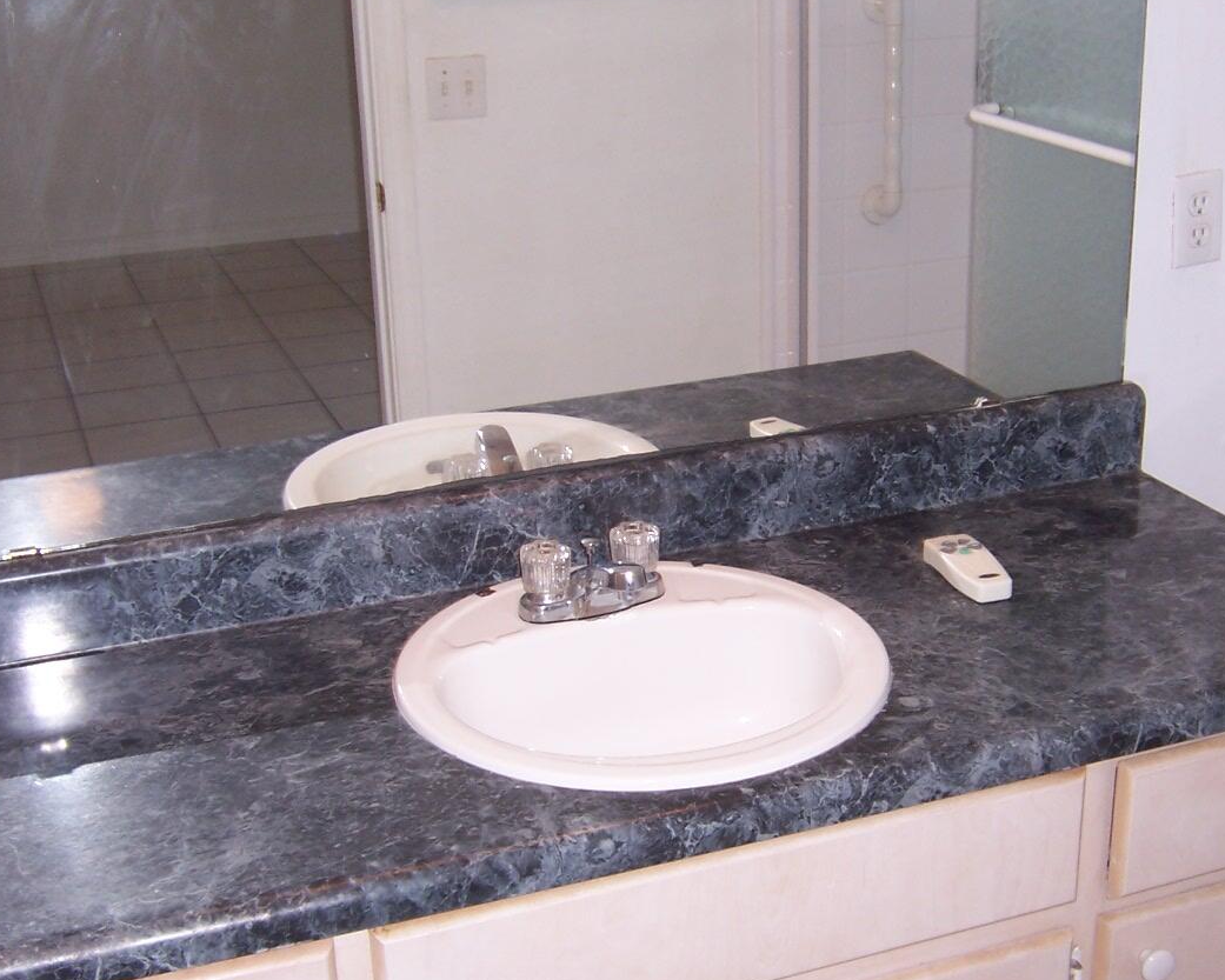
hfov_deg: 38.8
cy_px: 467
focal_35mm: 48
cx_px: 564
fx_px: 1740
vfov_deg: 31.5
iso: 80
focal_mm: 5.5
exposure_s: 1/60
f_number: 2.8
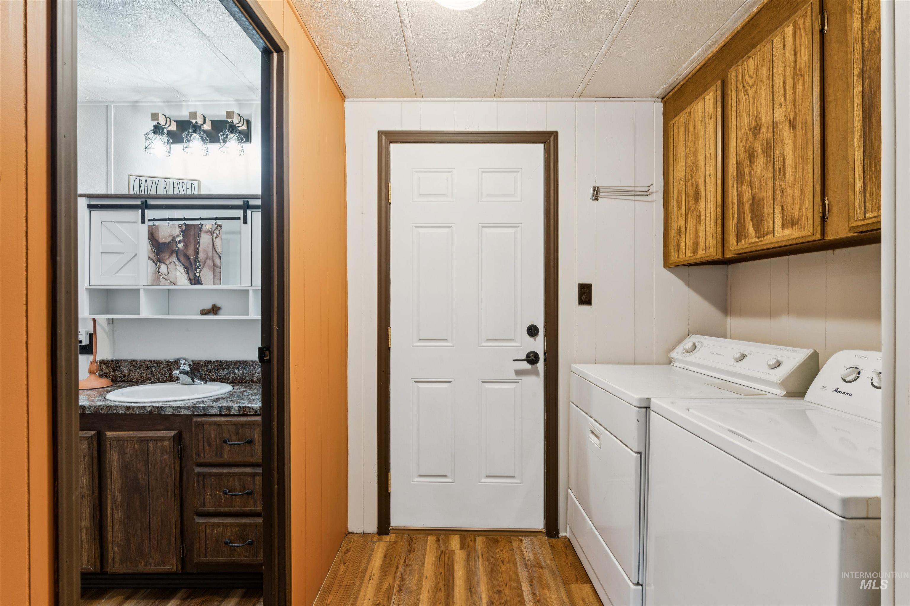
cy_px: 303
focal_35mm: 16
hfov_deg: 95.3
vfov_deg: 72.4
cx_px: 455
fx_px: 415
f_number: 13
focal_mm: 16.4
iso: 400
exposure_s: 1/3.33
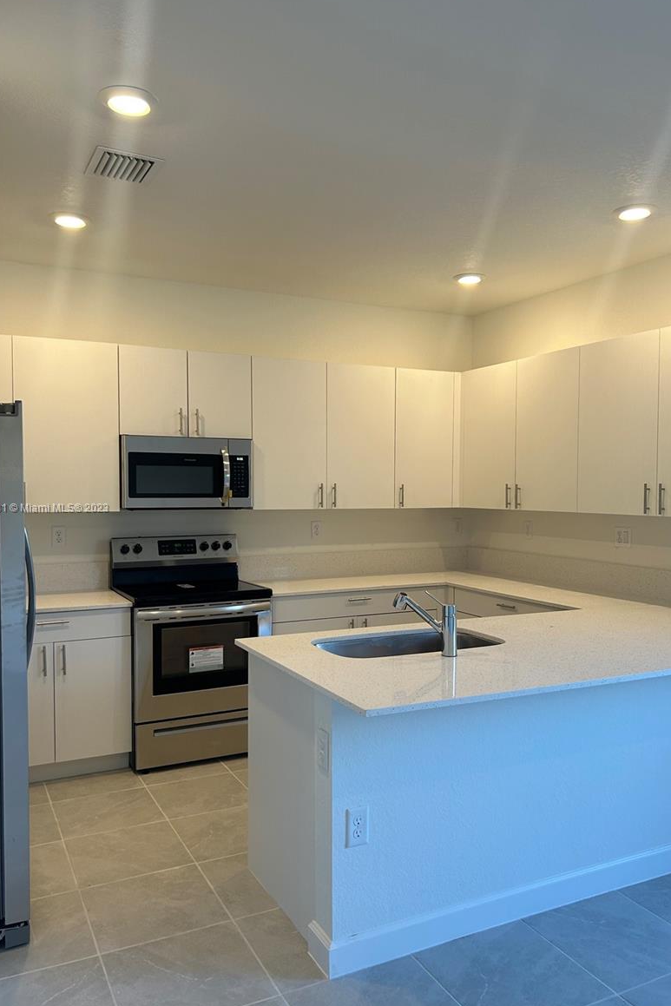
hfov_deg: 46.4
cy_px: 509
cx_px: 340
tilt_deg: -1.0
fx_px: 783
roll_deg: -0.3
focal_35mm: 28
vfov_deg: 65.5
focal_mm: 5.7
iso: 80
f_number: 1.5
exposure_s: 1/120
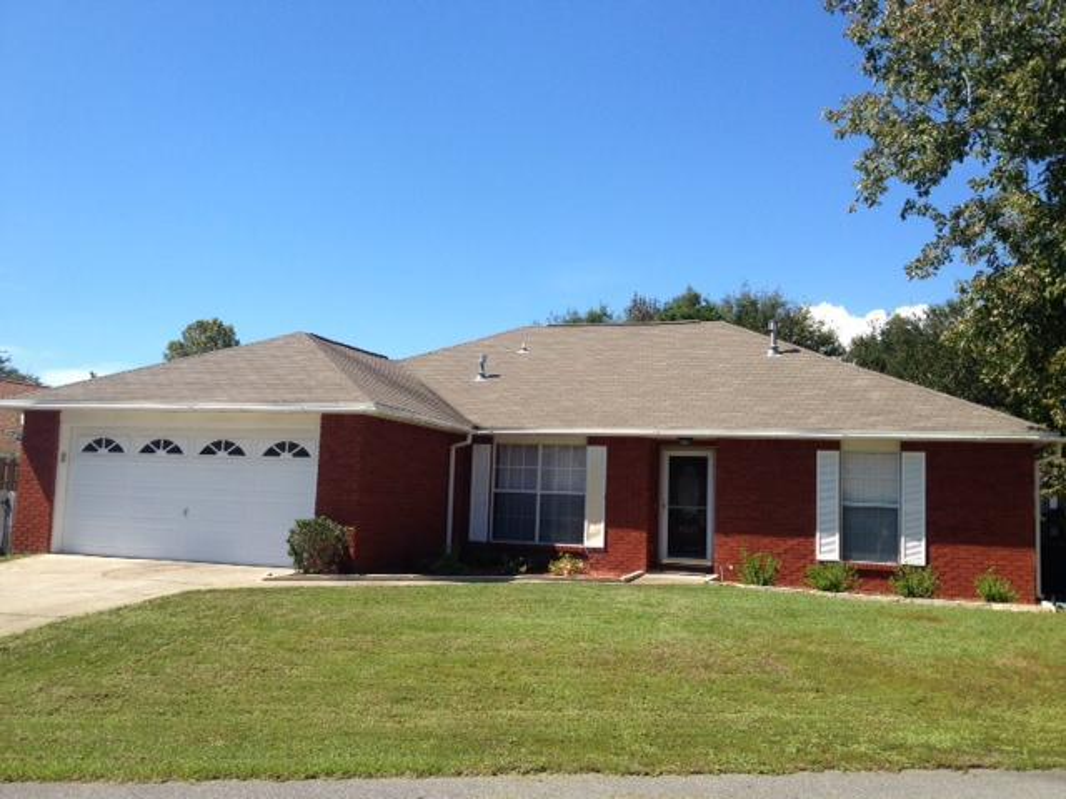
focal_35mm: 35
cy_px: 400
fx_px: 1078
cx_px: 533
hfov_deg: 52.6
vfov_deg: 40.7
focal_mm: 4.28
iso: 50
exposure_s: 1/1314
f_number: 2.4
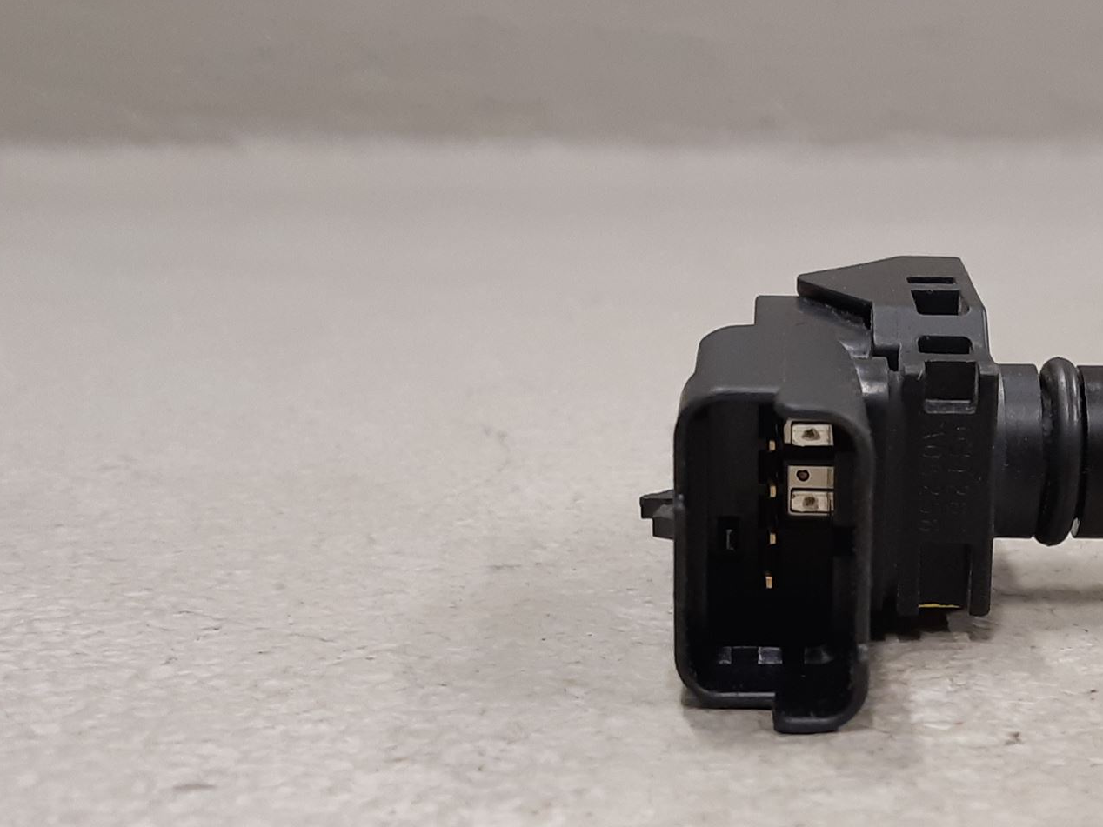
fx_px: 1338
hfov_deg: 42.9
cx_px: 869
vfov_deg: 33.9
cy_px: 577
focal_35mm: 42
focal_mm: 3.93
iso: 160
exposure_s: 1/50
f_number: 1.7
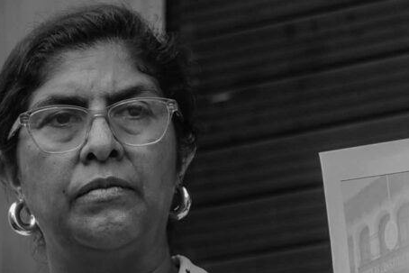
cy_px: 380
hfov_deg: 7.3
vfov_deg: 4.8
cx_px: 47
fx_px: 3205
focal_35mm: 282
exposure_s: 1/320
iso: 50
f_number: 3.5
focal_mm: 50
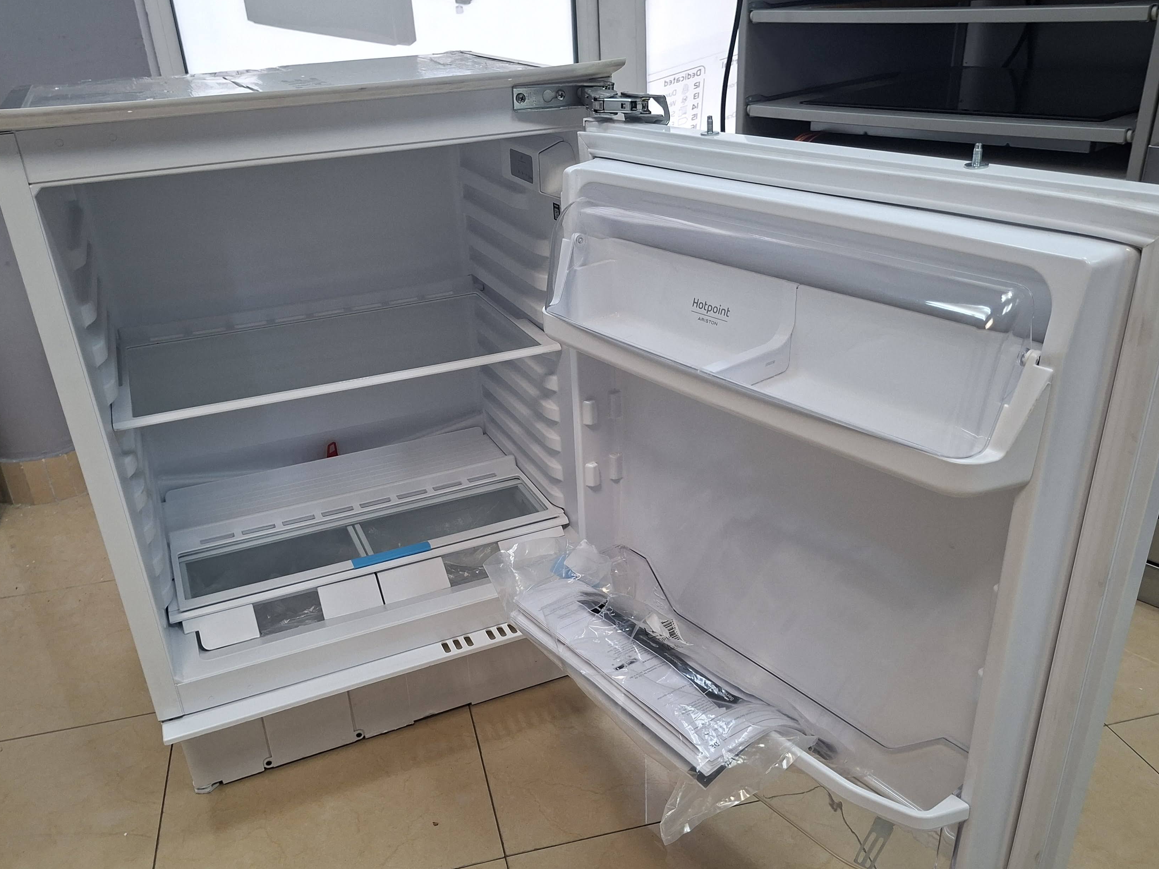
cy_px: 479
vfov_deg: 49.7
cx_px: 554
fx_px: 937
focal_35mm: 28
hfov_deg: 63.4
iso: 160
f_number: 1.8
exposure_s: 1/100
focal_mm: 5.54
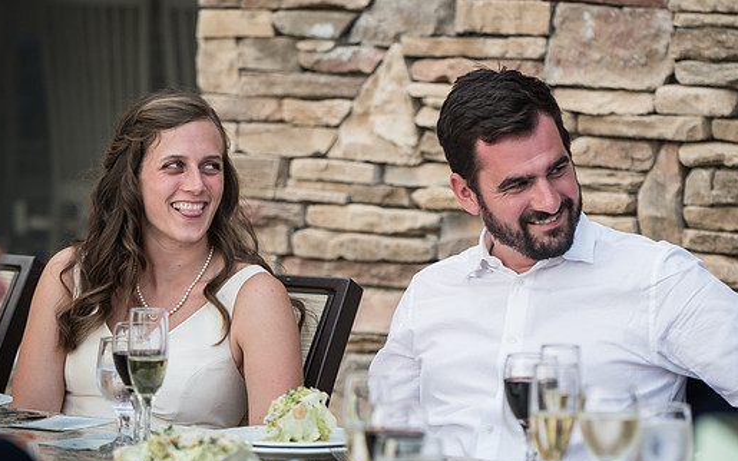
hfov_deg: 10.0
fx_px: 4224
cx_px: 378
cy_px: 253
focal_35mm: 210
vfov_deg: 6.3
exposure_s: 1/250
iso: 400
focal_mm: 122
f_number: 3.2
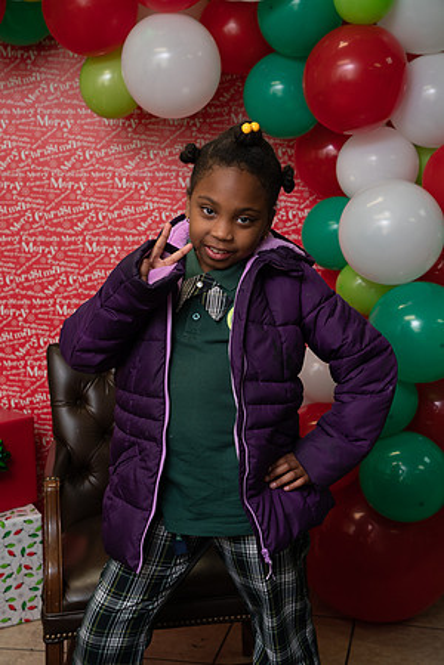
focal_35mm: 56
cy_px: 332
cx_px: 222
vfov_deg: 35.6
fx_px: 1036
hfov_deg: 24.2
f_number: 5
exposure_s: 1/80
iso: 400
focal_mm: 56
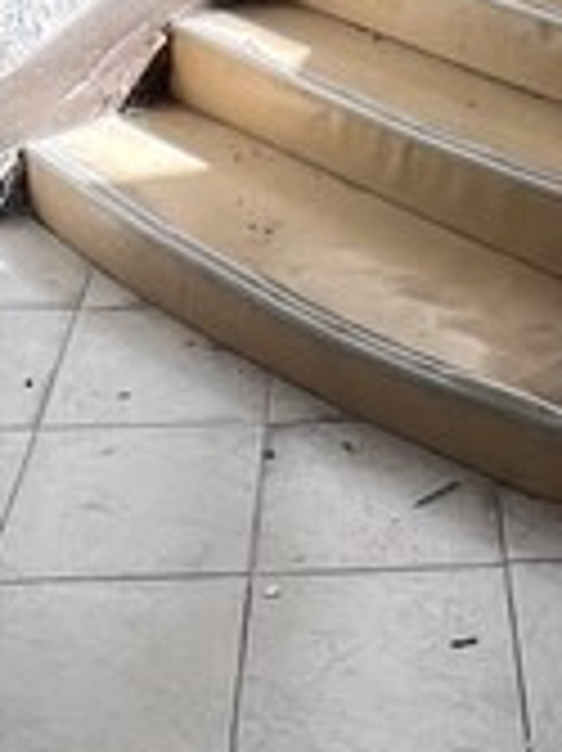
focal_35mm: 70
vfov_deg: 22.5
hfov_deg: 20.3
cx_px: 569
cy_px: -396
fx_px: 1517
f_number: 1.8
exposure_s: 1/142
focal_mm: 1.57
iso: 32
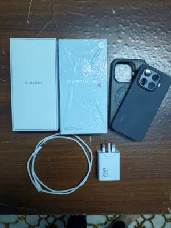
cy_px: 114
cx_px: 86
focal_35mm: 23
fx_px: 151
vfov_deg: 73.9
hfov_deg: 58.9
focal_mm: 6.62
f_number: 1.67
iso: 500
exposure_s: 1/40
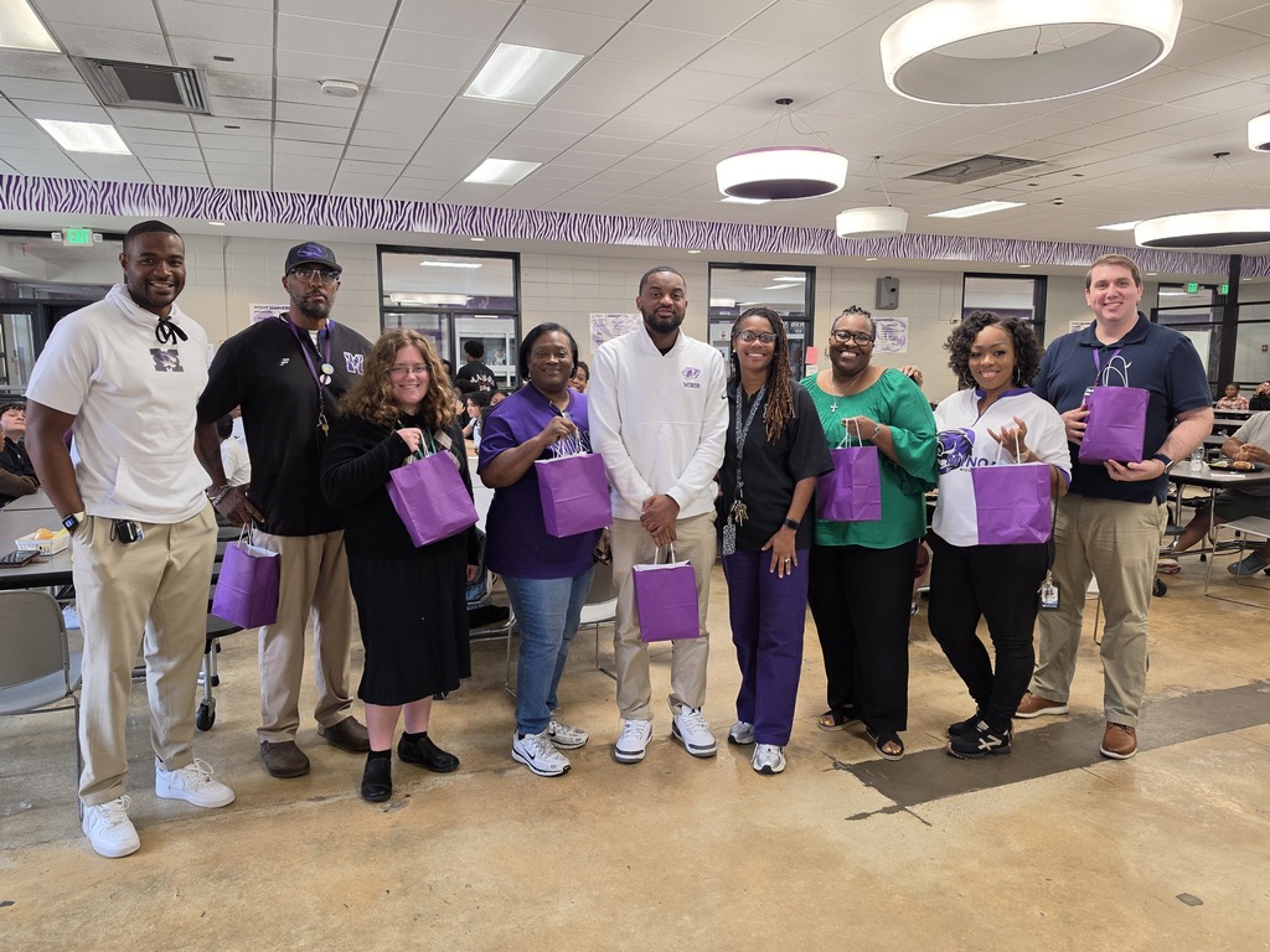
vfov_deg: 58.9
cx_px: 635
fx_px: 844
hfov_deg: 73.9
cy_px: 476
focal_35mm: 23
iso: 80
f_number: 1.4
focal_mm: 6.5
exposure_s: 1/120
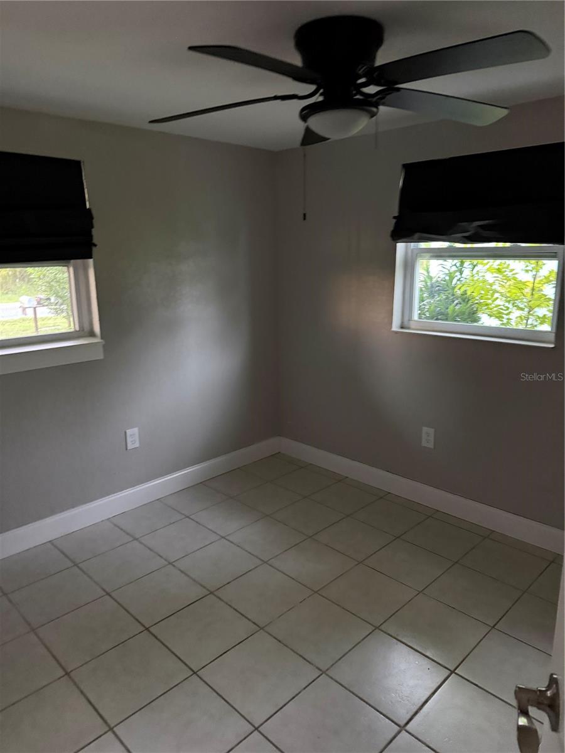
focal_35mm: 24
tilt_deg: -13.0
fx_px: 522
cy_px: 376
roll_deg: -0.3
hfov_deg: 56.8
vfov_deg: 71.6
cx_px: 282
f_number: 1.78
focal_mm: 6.76
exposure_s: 1/31
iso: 1000
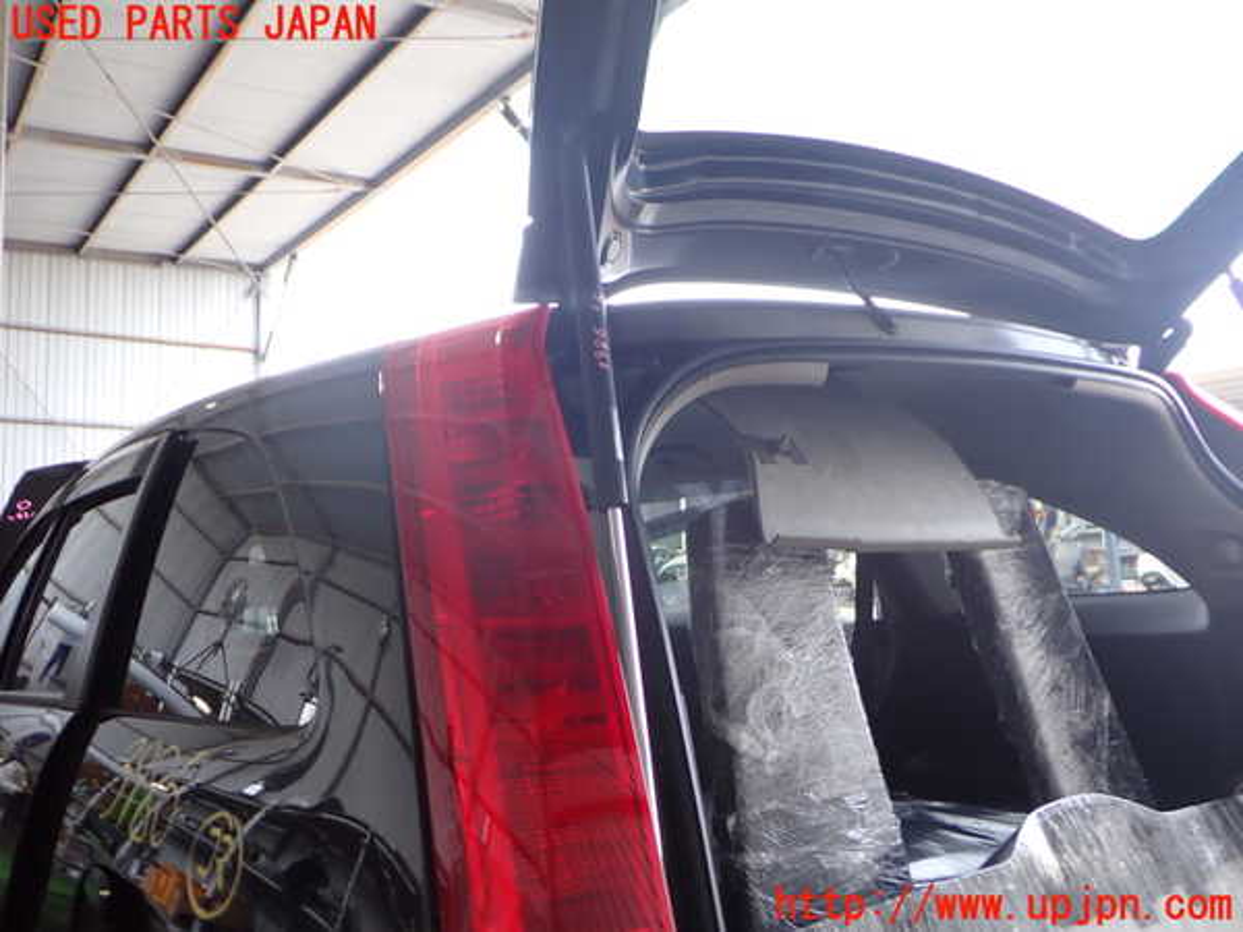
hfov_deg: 60.0
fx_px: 1077
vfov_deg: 46.8
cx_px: 622
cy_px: 466
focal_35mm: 30
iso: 160
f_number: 2.3
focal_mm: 5.4
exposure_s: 1/125
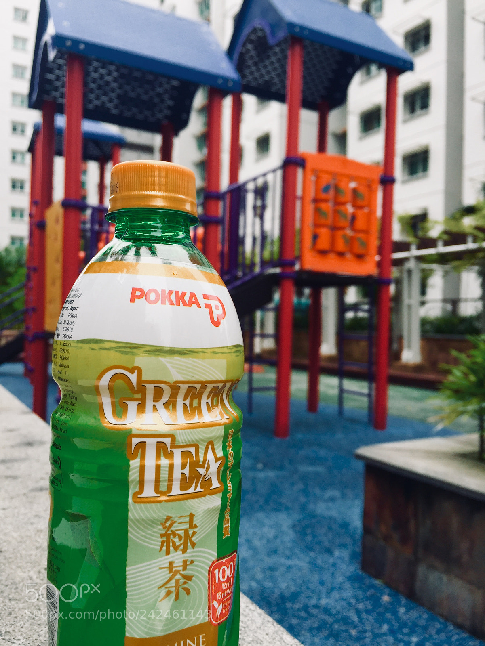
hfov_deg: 48.2
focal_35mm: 29
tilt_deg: -0.7
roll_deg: -0.1
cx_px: 242
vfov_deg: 61.7
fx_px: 542
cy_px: 323
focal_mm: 4.15
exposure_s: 1/338
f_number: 2.2
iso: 32
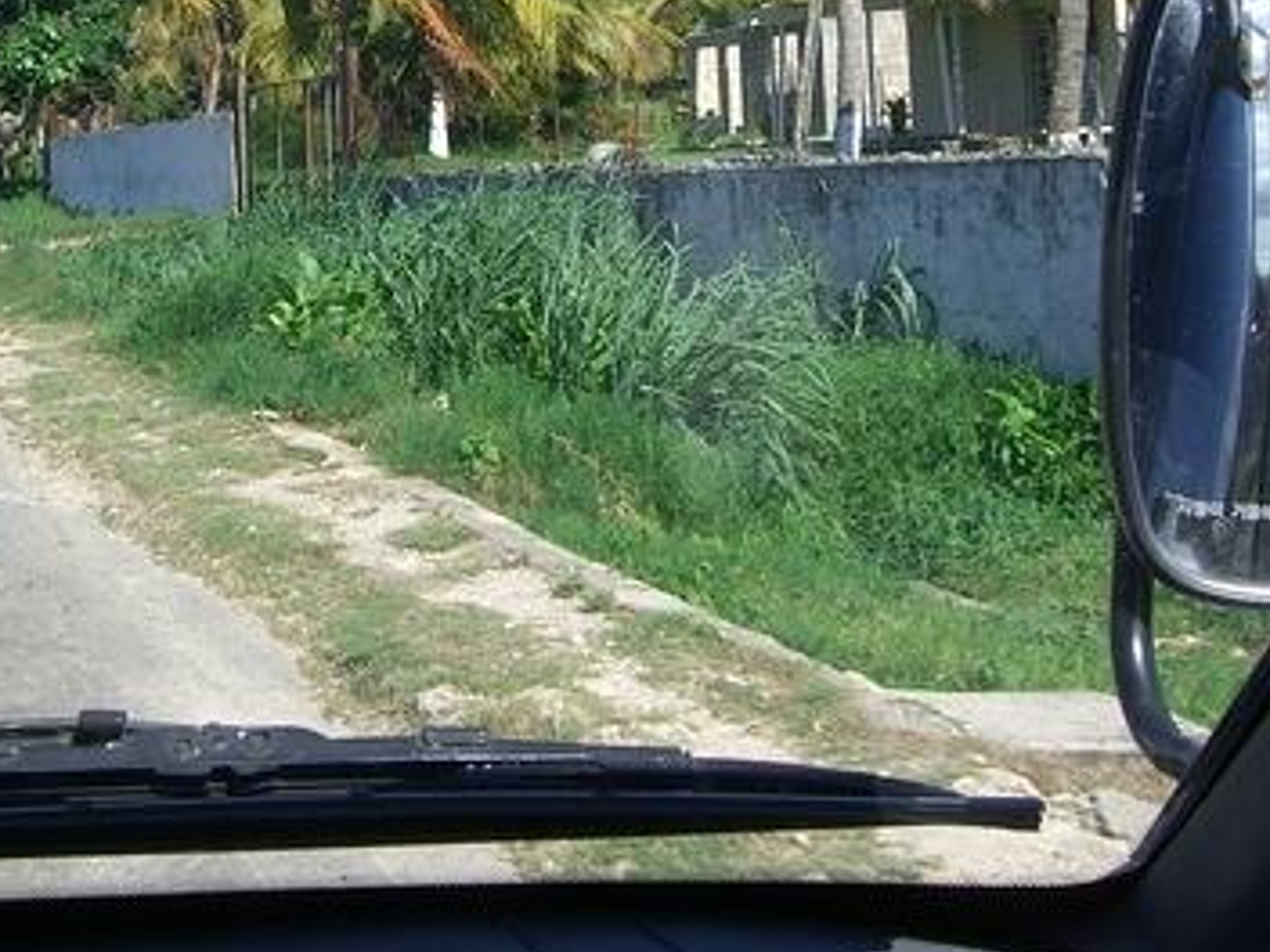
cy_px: 105
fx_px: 2531
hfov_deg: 28.0
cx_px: 462
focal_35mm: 69
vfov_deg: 20.9
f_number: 4
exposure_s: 1/500
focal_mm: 7.9
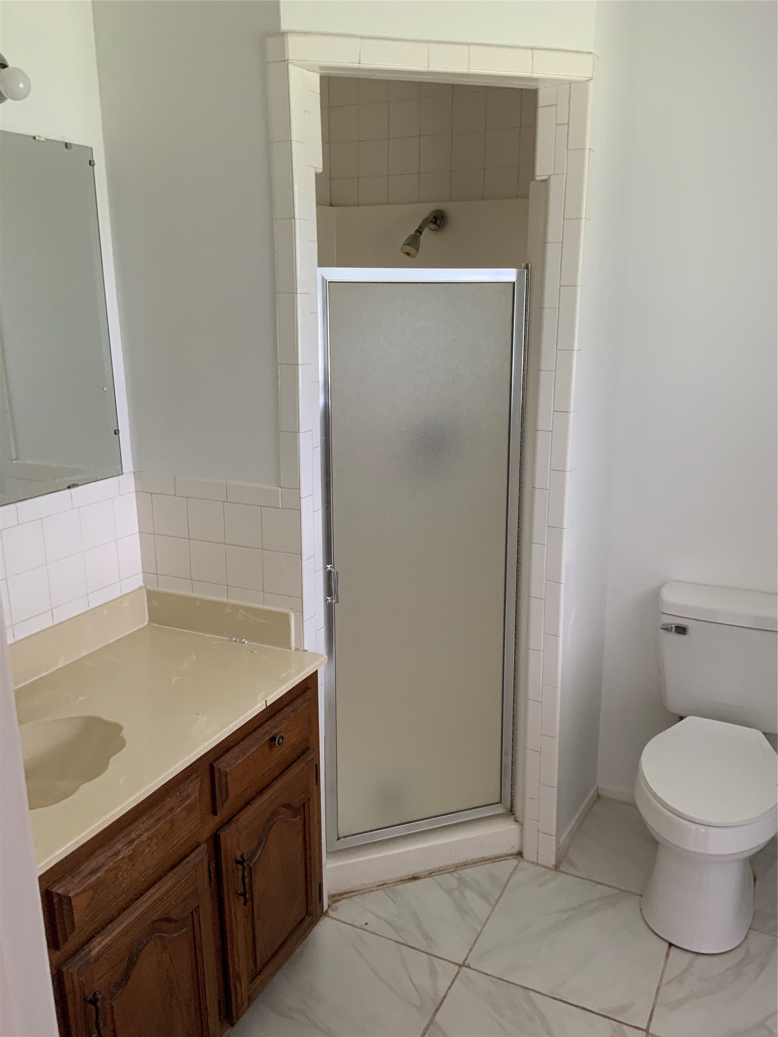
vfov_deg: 61.7
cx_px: 389
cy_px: 518
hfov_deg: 48.2
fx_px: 869
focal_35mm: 29
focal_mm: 3
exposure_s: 1/60
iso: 80
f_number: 1.8
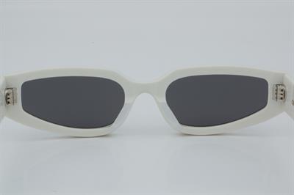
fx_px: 673
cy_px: 98
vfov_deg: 16.5
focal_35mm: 82
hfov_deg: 24.6
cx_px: 147
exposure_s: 1/4
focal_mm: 55
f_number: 32
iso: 100
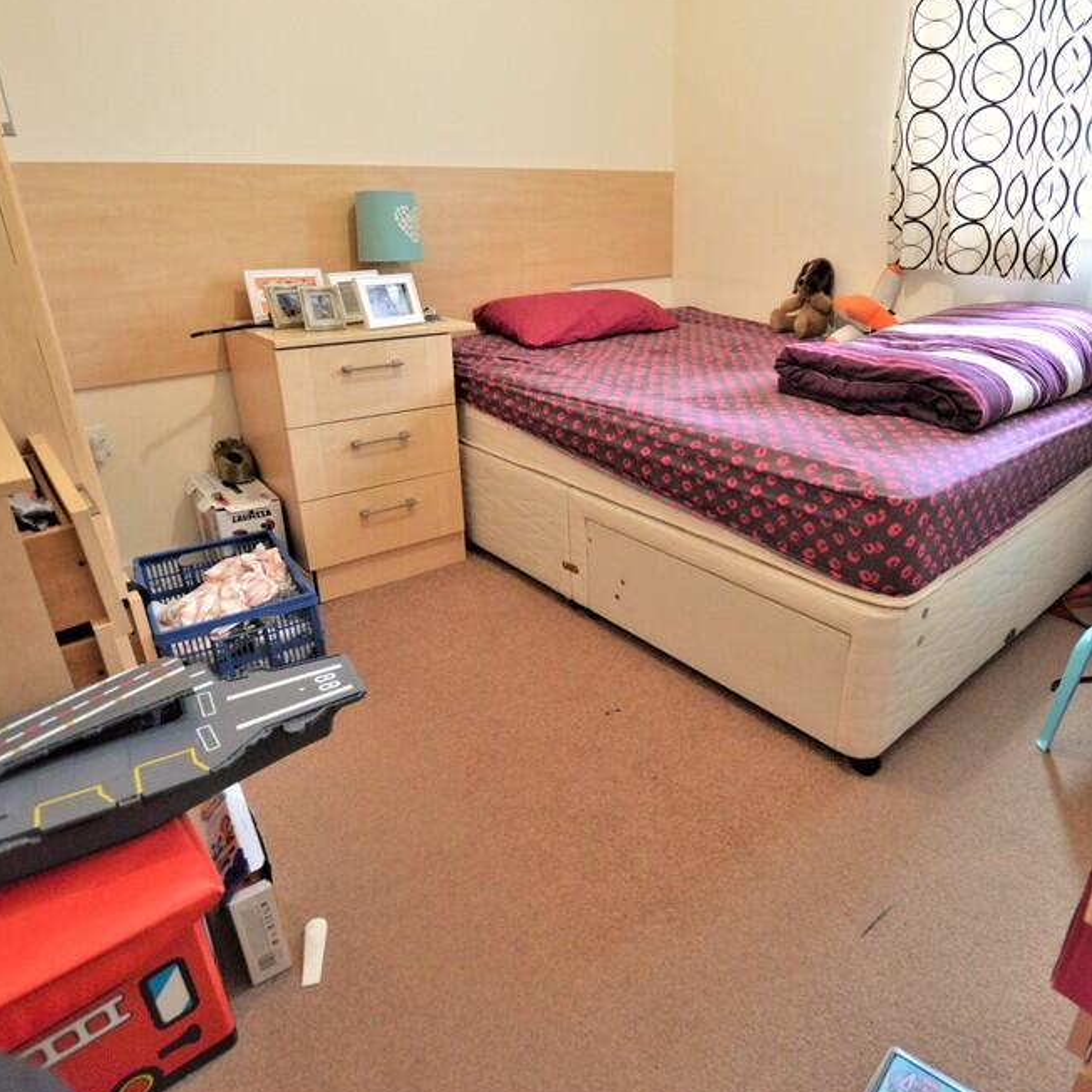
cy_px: 533
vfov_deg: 74.8
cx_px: 638
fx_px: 714
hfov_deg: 74.2
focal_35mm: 20
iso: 3200
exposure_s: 1/60
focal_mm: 10
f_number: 3.5
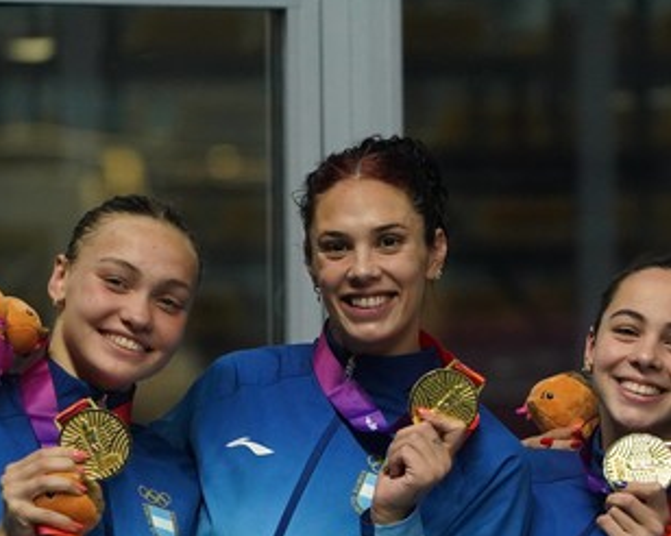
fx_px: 10677
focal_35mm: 538
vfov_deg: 2.9
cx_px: 518
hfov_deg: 3.6
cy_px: 438
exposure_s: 1/500
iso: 5000
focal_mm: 245
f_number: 5.6
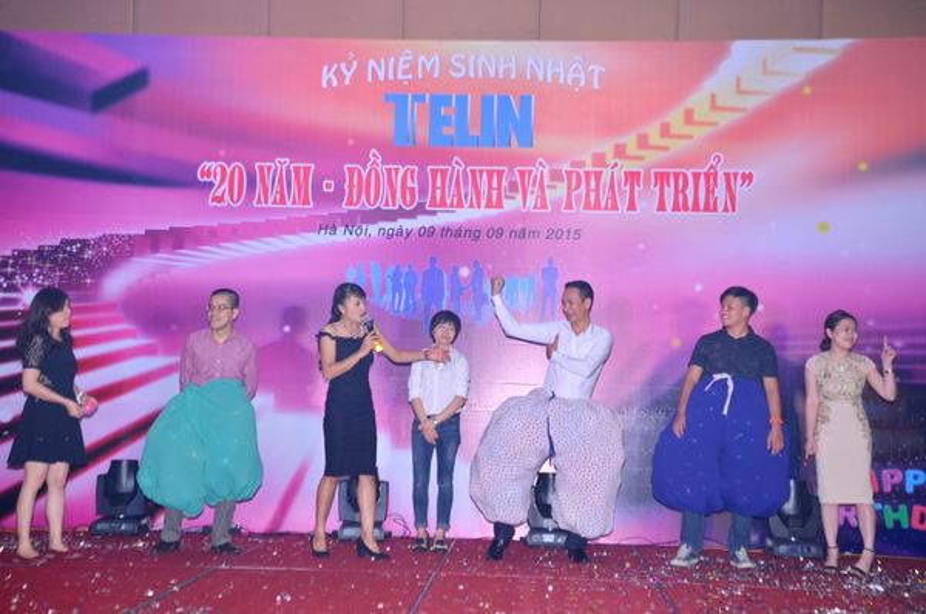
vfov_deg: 28.0
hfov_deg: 41.2
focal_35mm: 48
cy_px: 307
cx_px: 463
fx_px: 1233
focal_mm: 32
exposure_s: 1/125
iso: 320
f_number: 6.3
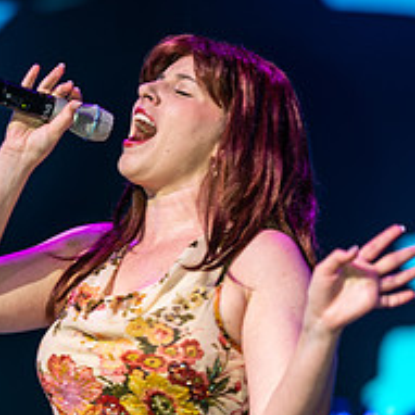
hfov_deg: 6.5
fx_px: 3676
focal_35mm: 271
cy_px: 343
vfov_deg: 6.5
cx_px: 136
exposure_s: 1/250
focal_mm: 135
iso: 500
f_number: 1.8
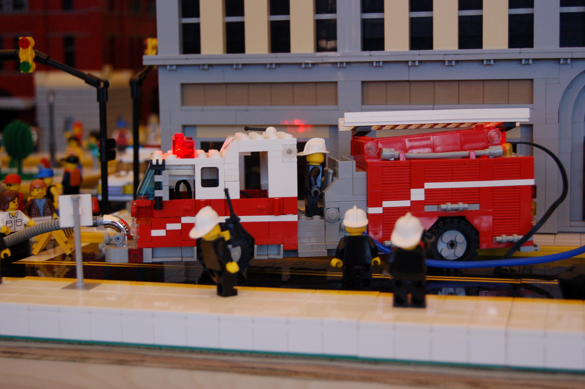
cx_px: 292
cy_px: 194
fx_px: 1023
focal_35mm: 63
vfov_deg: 21.5
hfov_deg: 31.9
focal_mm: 42
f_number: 5.3
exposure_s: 1/80
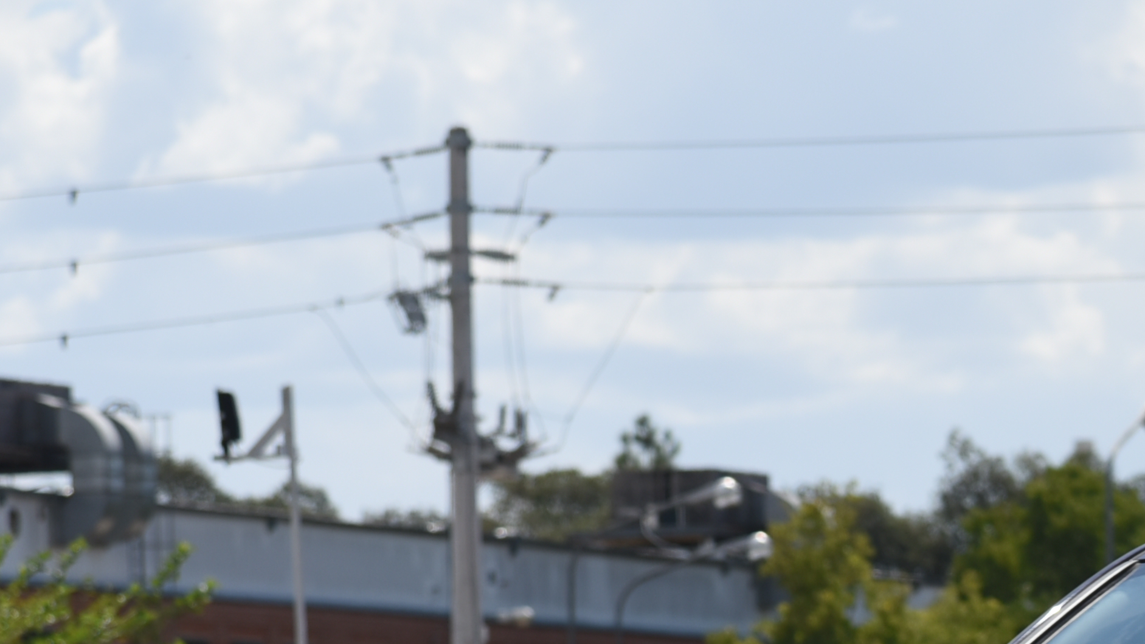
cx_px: 1564
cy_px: 943
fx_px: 9654
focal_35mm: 318
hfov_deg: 6.7
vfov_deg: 3.8
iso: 100
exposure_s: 1/800
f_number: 5
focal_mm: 95
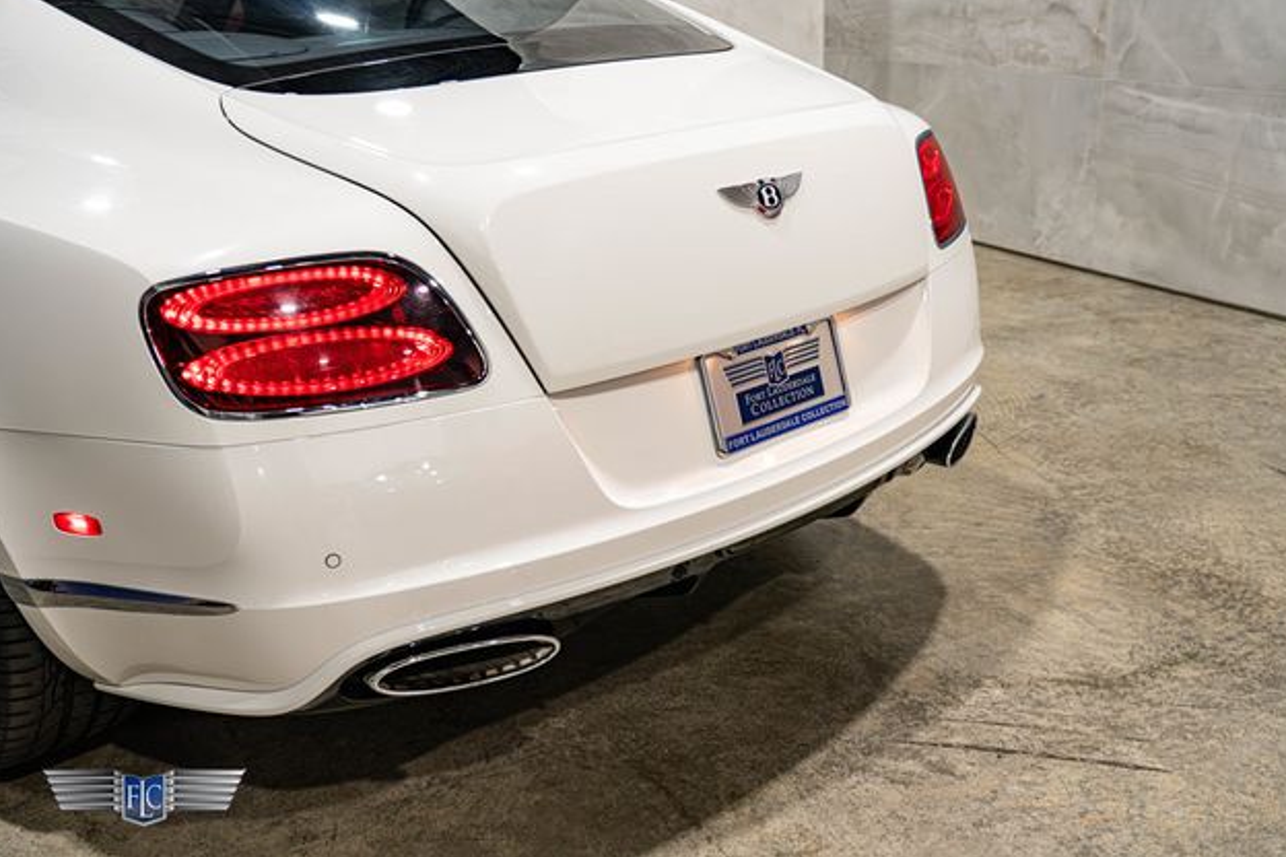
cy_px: 423
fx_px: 1393
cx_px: 651
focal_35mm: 39
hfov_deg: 49.6
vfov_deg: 34.2
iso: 1000
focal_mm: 38
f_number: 4
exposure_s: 1/60
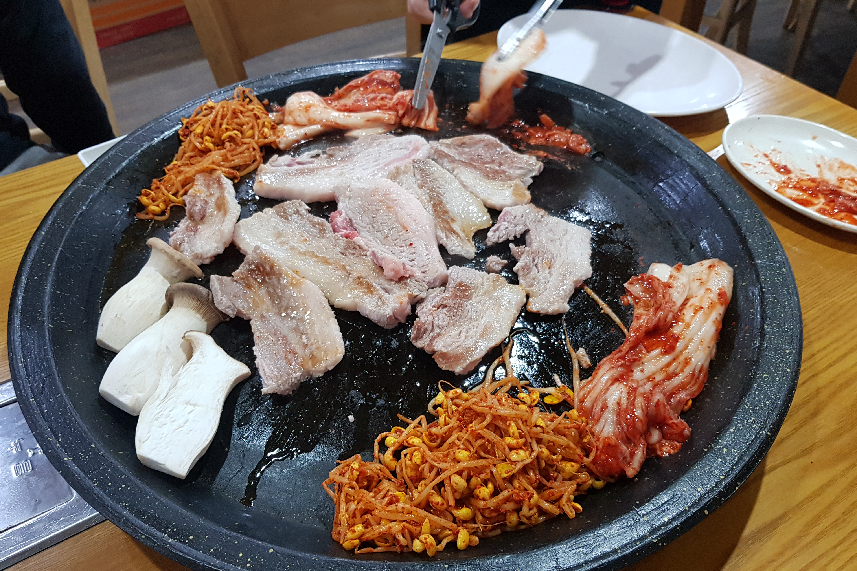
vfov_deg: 46.4
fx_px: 667
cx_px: 419
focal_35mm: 28
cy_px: 311
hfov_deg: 65.5
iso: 200
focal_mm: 4.3
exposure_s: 1/30
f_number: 1.7
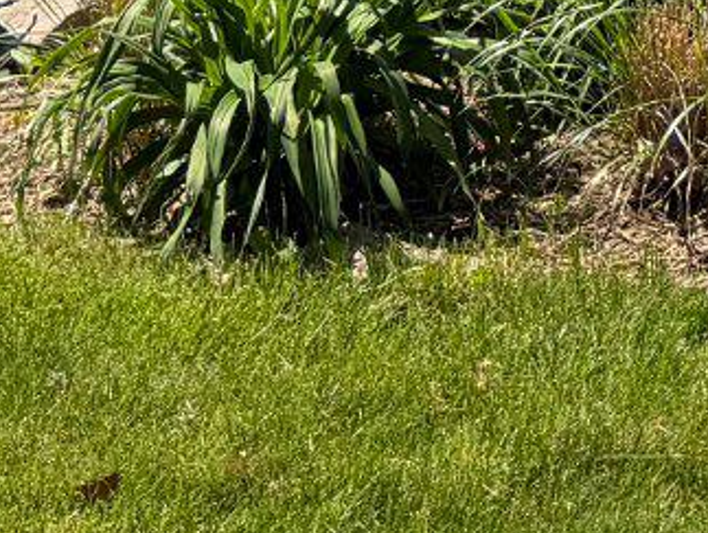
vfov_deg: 8.5
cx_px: 583
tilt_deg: -2.8
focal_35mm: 152
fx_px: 3112
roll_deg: -1.5
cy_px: -965
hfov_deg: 12.9
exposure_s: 1/3425
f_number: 1.78
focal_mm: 6.76
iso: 80
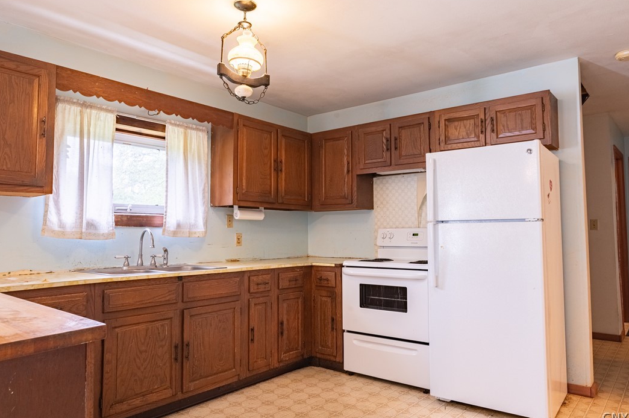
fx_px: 436
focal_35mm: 25
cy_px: 209
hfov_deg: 71.6
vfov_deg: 51.2
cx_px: 315
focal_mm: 24
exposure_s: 1/500
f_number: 9
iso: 1250
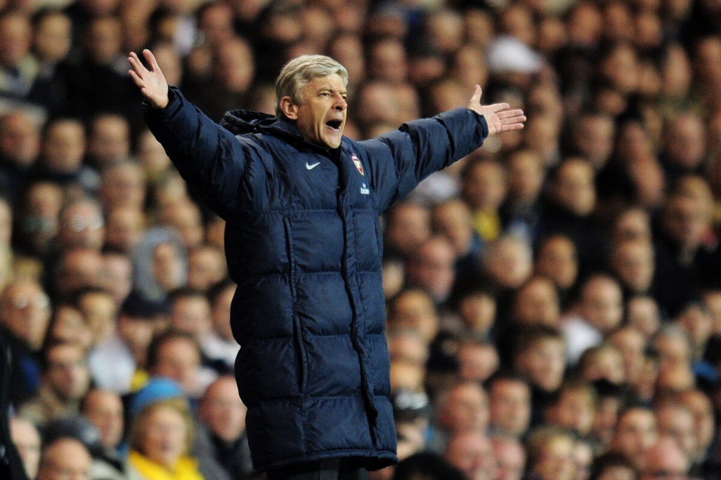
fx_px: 8007
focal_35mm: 400
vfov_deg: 3.4
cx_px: 360
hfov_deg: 5.2
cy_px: 240
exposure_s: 1/800
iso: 2000
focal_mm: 400
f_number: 2.8
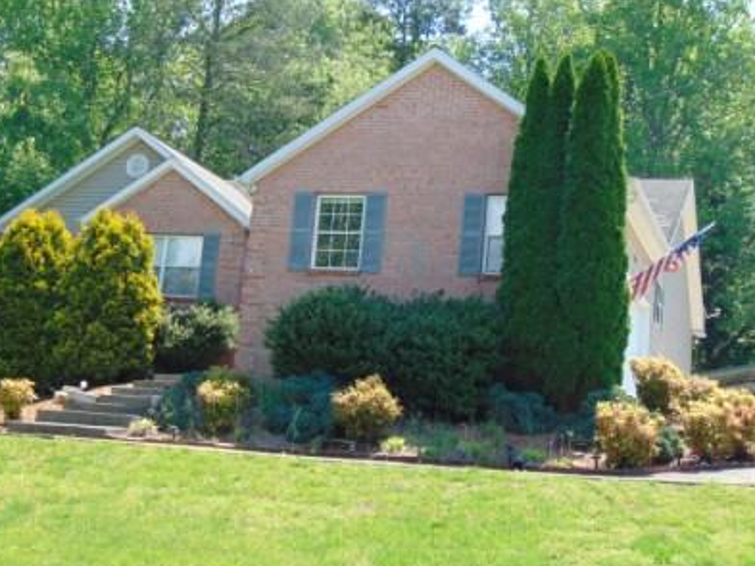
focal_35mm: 57
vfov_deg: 25.7
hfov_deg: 33.7
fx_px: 1244
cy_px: 257
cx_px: 342
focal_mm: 9
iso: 80
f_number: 3.5
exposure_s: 1/320
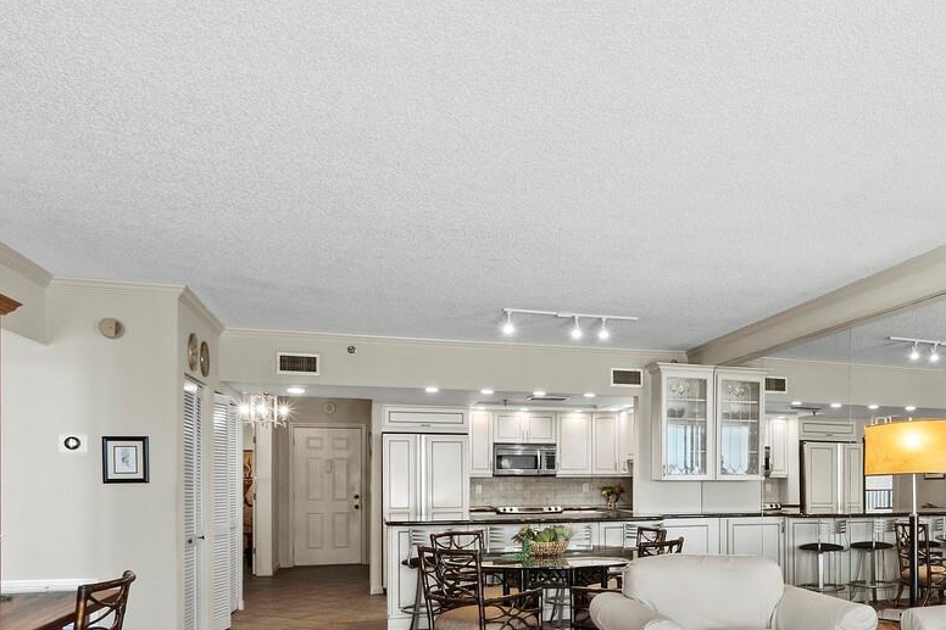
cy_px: 463
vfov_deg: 42.4
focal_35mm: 30
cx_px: 688
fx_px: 788
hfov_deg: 59.3
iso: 400
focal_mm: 7
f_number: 11
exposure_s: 1/3
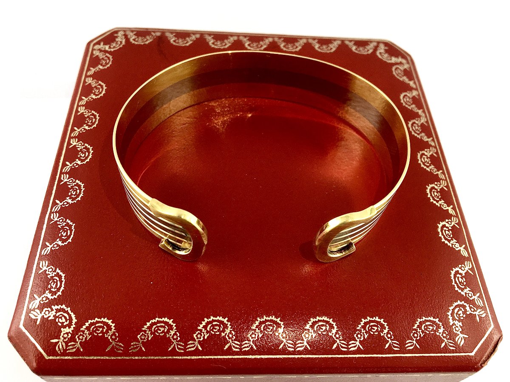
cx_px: 255
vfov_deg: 48.2
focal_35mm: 29
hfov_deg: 61.7
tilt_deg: -53.3
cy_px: 191
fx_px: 427
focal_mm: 4.15
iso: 32
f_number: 2.2
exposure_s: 1/100
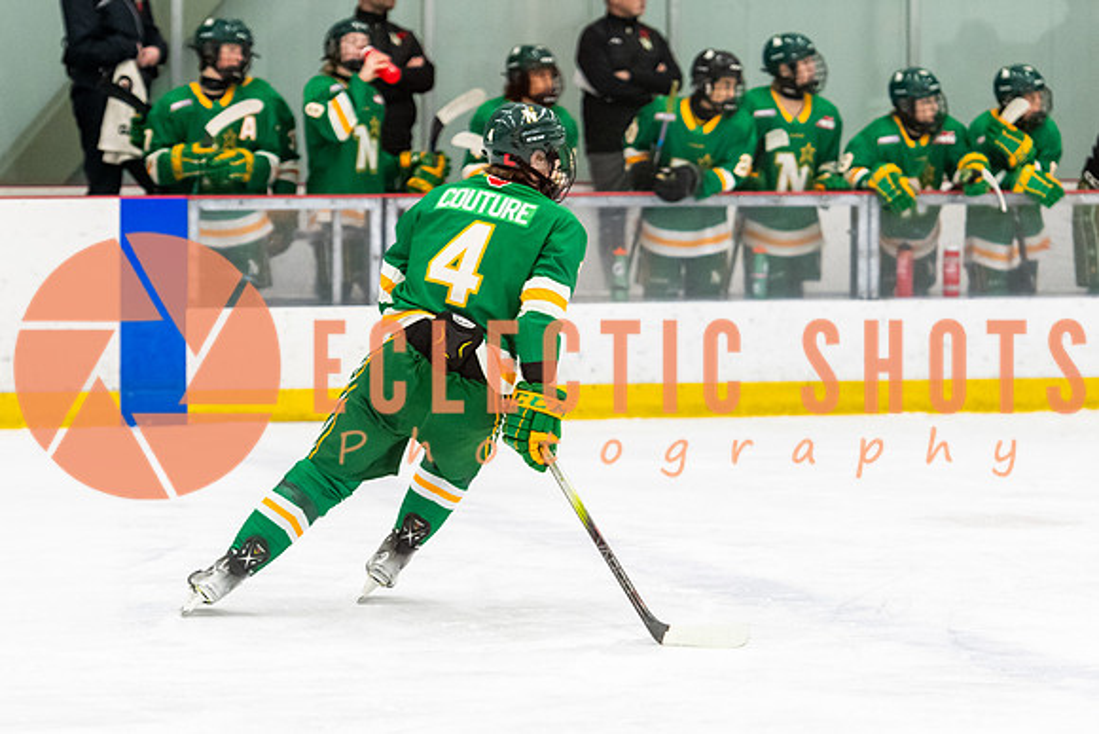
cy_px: 383
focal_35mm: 196
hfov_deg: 10.5
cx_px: 621
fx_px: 5969
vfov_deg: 7.0
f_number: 2.8
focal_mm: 125
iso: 3200
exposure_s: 1/800
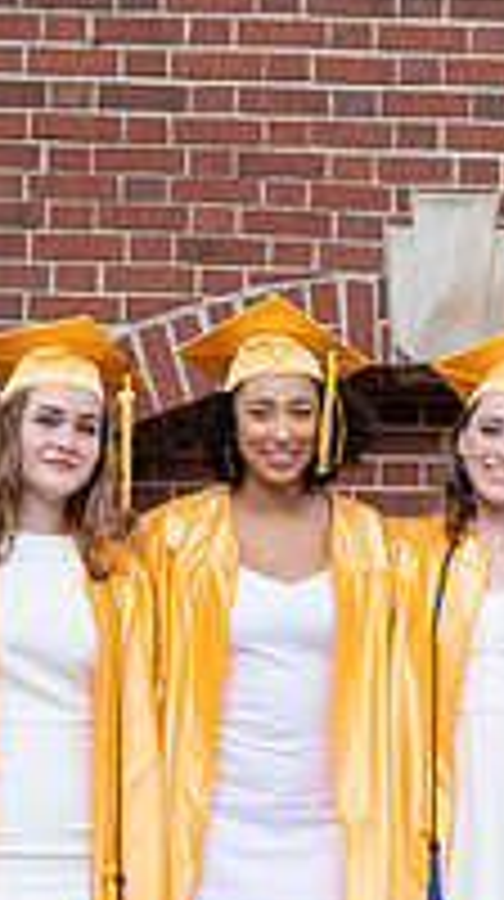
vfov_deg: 15.2
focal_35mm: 141
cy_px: 384
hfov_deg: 8.5
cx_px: 592
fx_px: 3361
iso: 200
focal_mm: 27
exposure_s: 1/80
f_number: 4.5
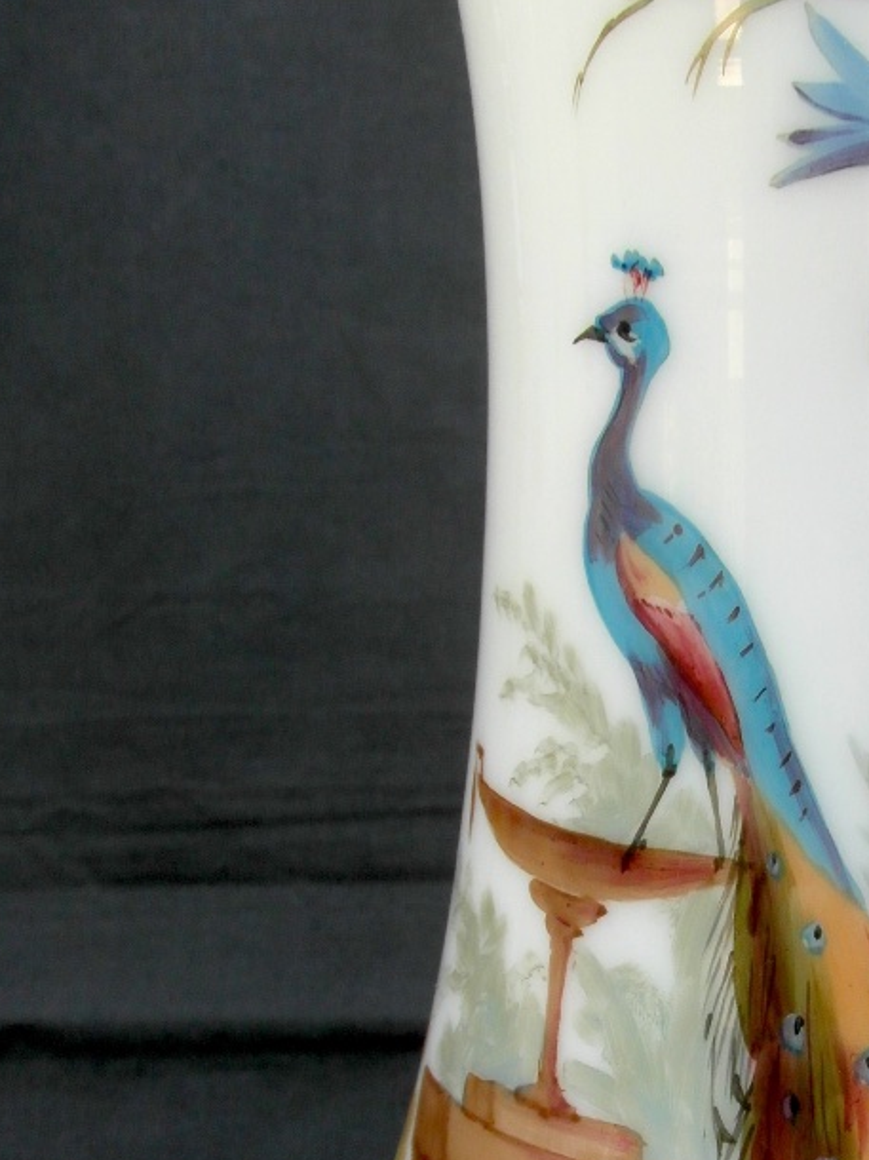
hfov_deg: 22.5
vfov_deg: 30.1
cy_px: 896
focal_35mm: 63
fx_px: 2110
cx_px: 825
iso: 80
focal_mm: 5.3
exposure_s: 1/60
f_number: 5
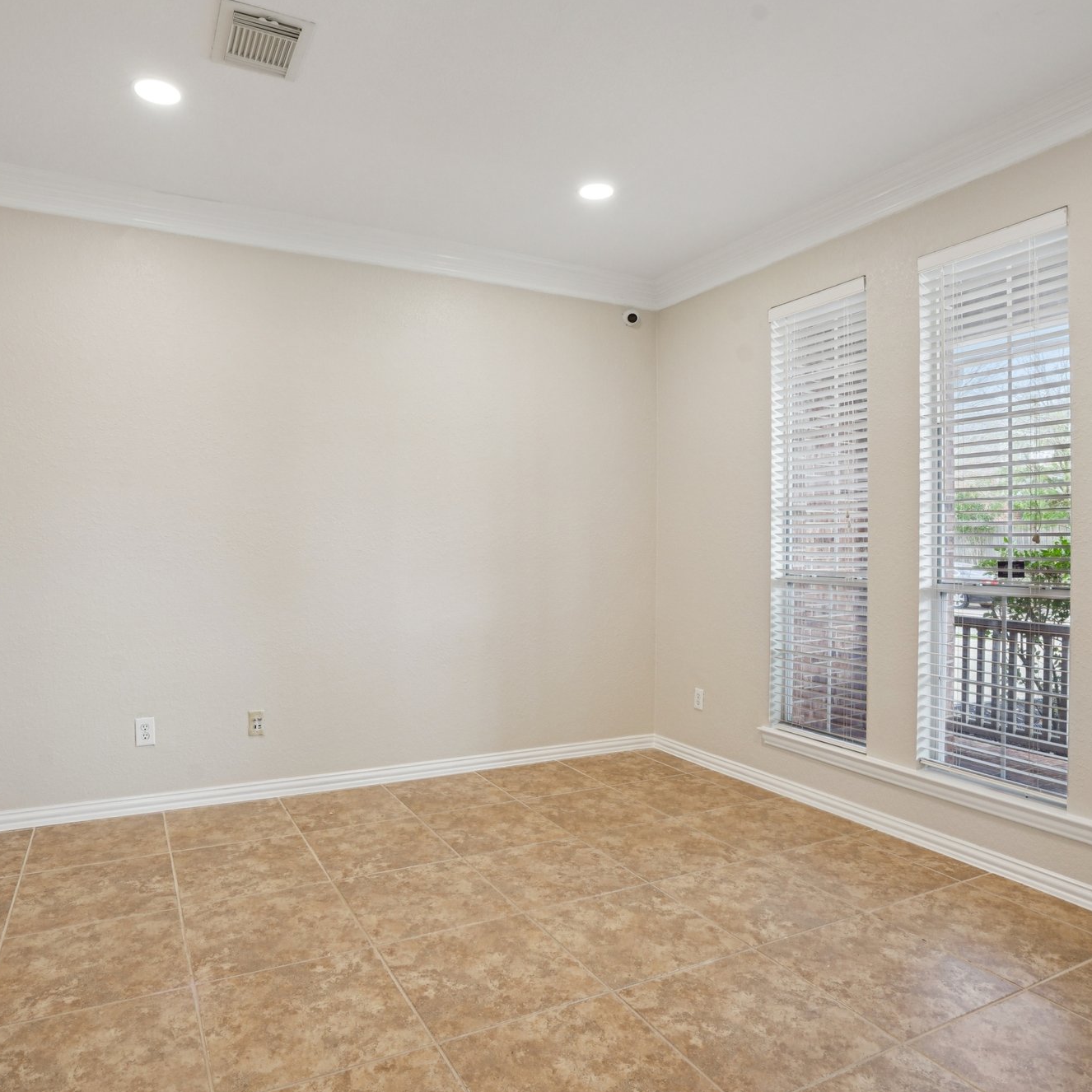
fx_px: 749
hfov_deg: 72.0
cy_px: 532
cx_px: 503
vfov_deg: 72.1
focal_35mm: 21
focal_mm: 16
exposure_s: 1/20
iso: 400
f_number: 8
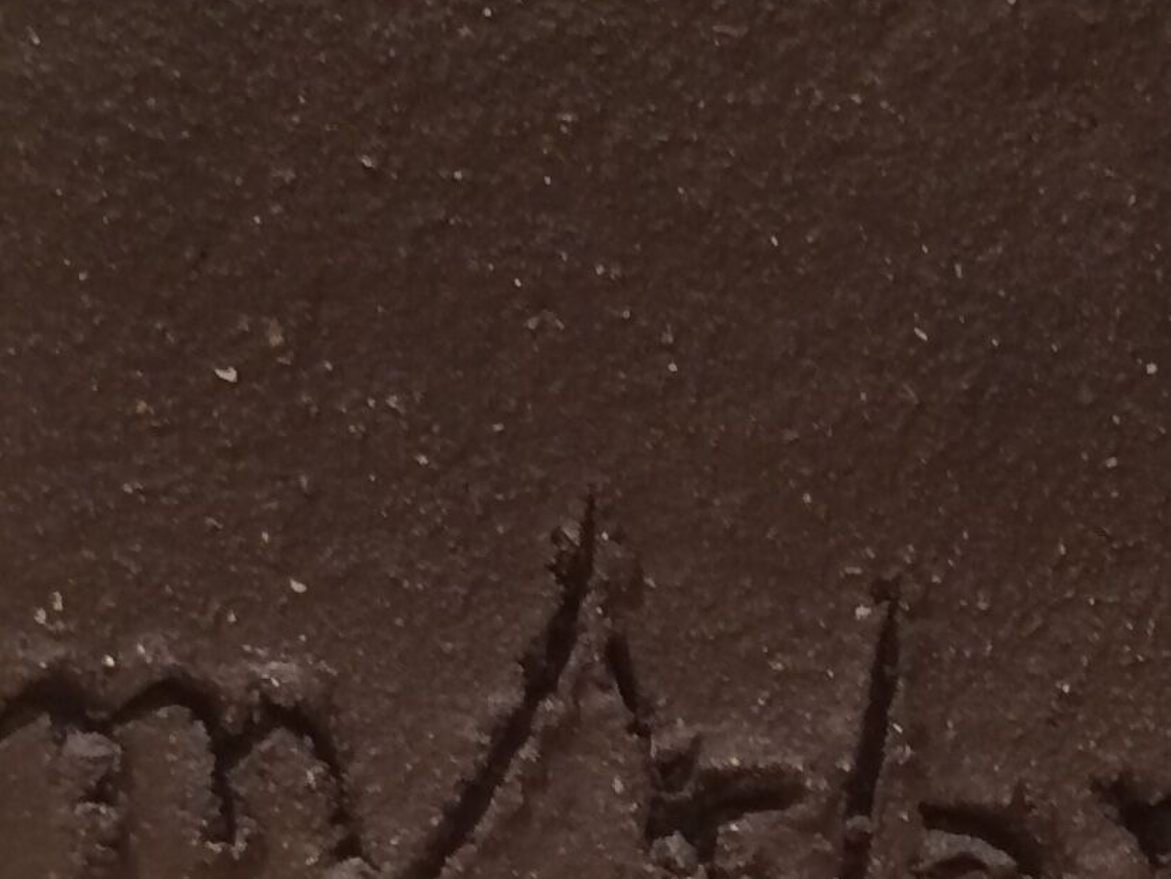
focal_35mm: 114
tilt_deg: -9.7
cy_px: 673
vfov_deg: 13.0
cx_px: 745
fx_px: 3858
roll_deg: -1.3
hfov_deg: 17.2
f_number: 2.2
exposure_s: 1/33
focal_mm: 4.15
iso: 125
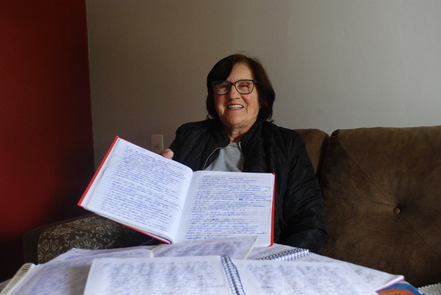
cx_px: 220
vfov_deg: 34.3
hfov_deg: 49.5
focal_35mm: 39
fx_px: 478
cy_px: 148
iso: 800
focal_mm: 26
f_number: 5.6
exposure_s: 1/40
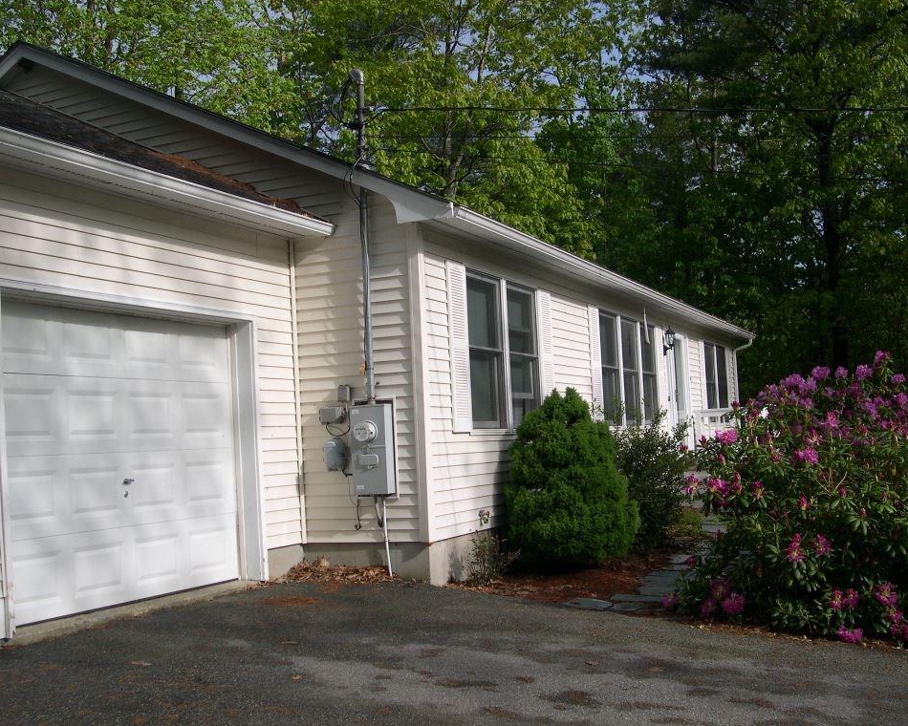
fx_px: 1075
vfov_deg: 37.3
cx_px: 461
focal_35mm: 40
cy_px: 362
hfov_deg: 45.8
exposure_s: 1/212
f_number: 7.6
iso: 100
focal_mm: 8
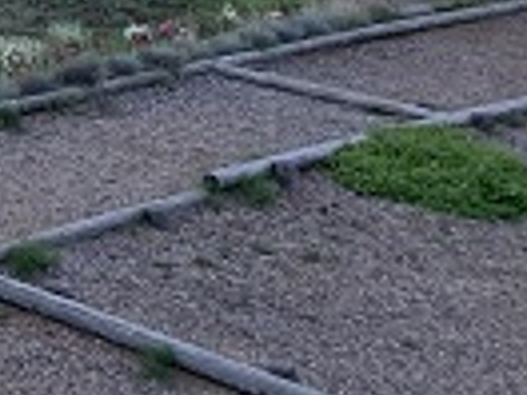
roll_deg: -0.9
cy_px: -341
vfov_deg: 12.6
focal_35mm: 106
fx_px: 1614
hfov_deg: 15.4
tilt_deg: +1.7
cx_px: -475
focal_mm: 4.25
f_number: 1.8
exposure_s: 1/60
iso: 200
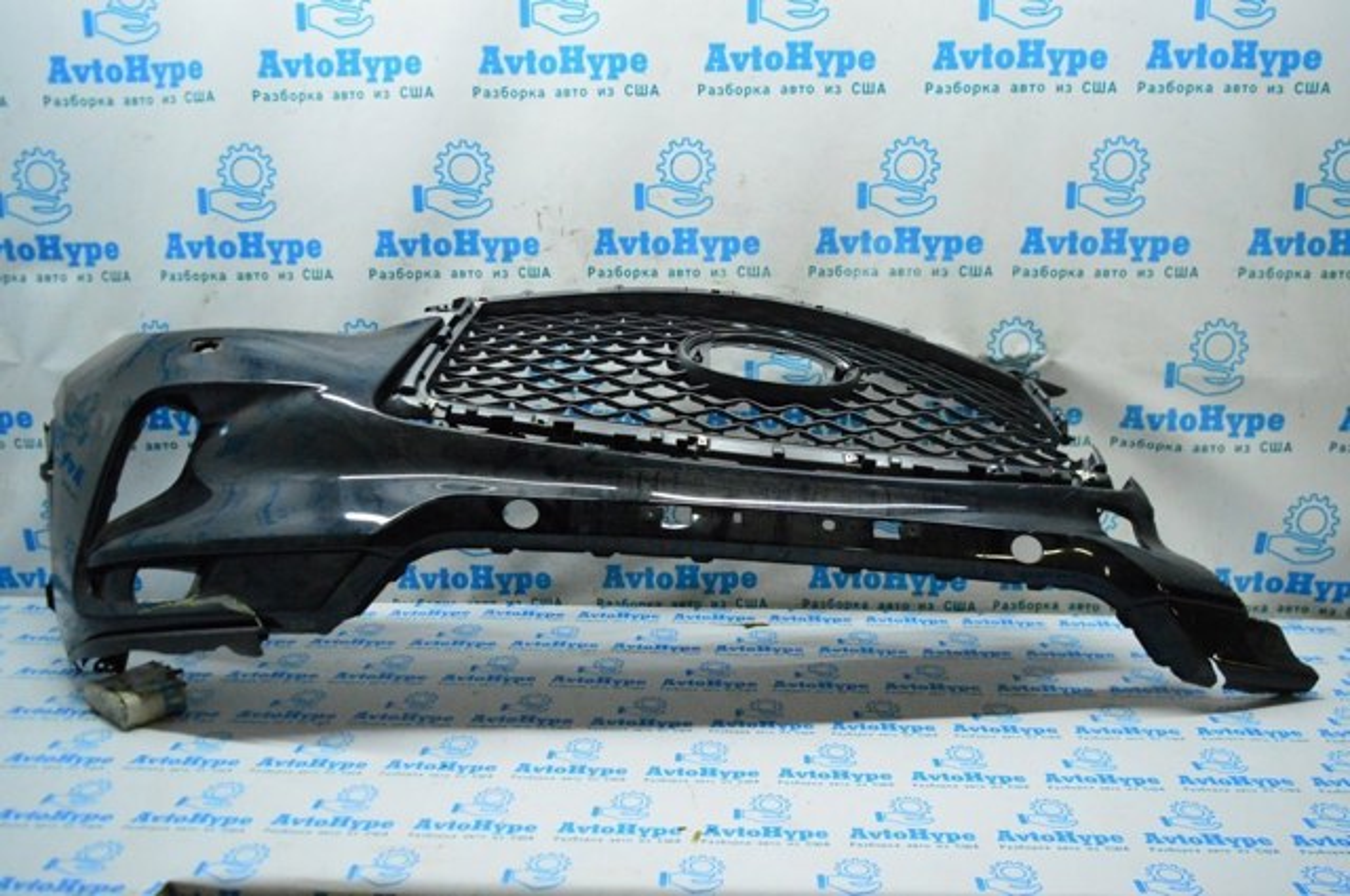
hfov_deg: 62.0
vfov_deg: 43.5
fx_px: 1124
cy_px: 448
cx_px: 675
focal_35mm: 30
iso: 6400
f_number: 4
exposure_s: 1/800
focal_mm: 20
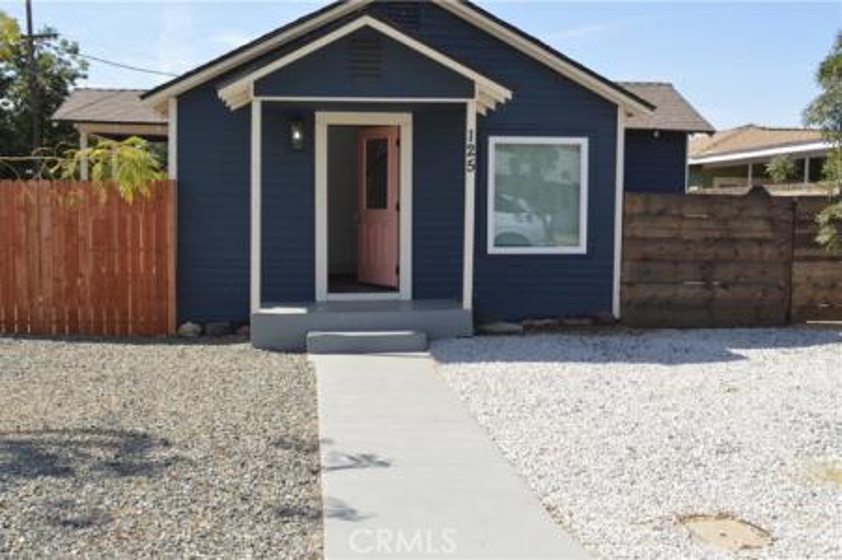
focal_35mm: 39
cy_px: 280
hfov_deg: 49.6
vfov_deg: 34.2
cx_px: 421
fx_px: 911
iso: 100
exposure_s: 1/200
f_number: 6.3
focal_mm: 26
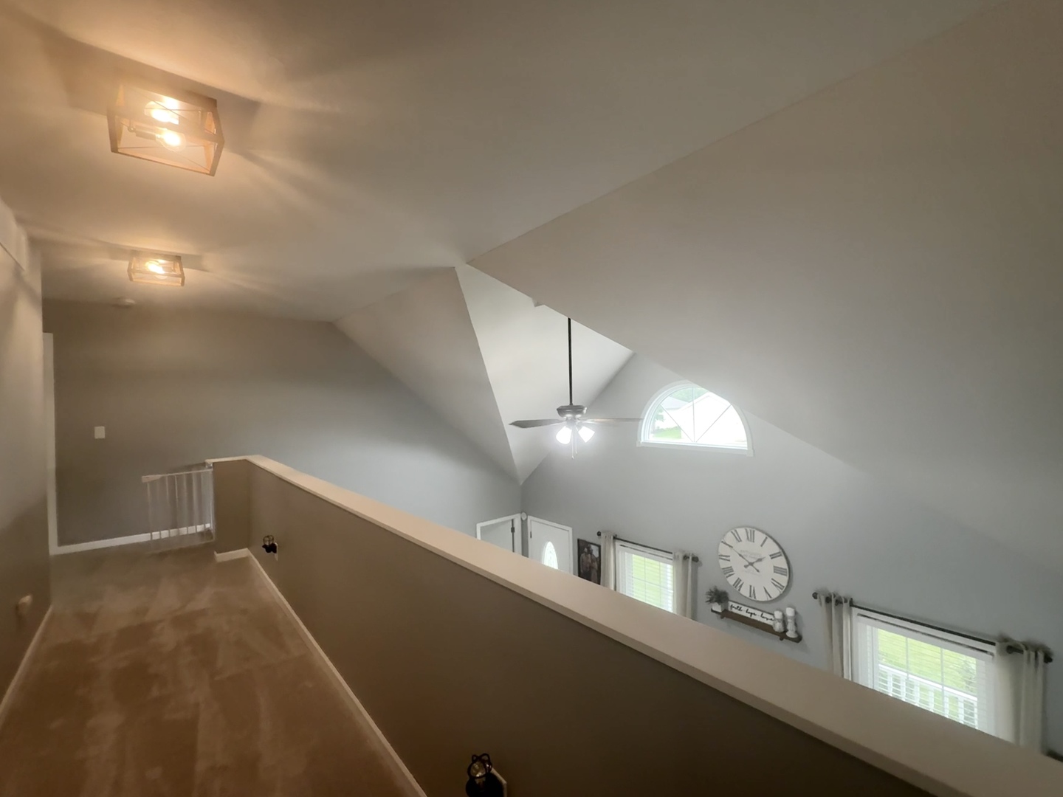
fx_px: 430
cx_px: 532
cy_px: 398
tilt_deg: -1.0
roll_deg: +0.5
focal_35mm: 14
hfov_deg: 102.1
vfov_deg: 85.7
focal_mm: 2.22
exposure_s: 1/120
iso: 250
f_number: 2.2
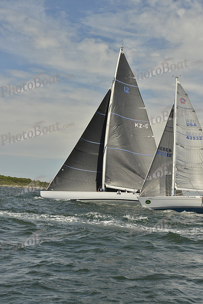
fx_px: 592
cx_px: 102
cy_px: 152
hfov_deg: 19.5
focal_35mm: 70
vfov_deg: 28.8
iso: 280
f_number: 9
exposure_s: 1/1600
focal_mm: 70
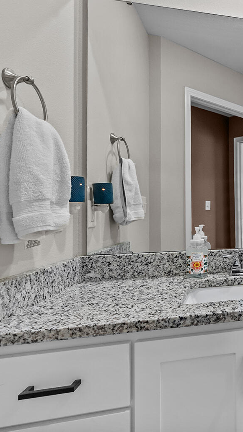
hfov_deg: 32.5
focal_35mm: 26
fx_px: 298
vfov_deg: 71.9
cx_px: 321
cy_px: 210
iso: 1250
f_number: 5
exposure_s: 1/40
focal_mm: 16
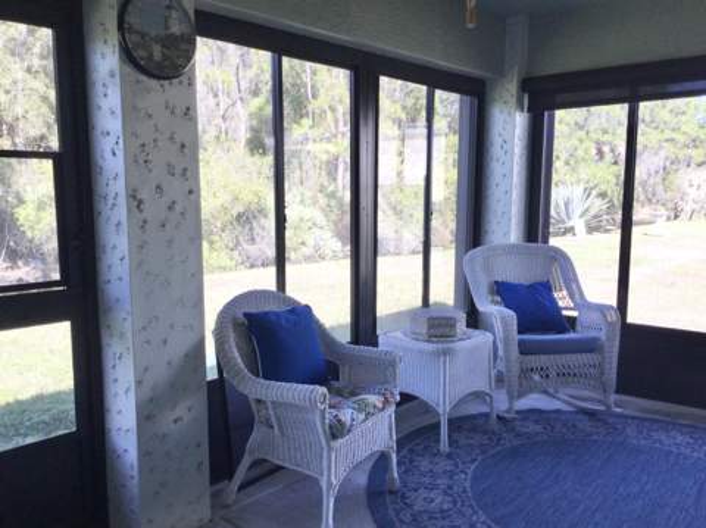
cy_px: 264
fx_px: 632
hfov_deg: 58.4
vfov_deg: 45.4
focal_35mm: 31
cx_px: 353
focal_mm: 3.3
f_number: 2.4
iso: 25
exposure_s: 1/135
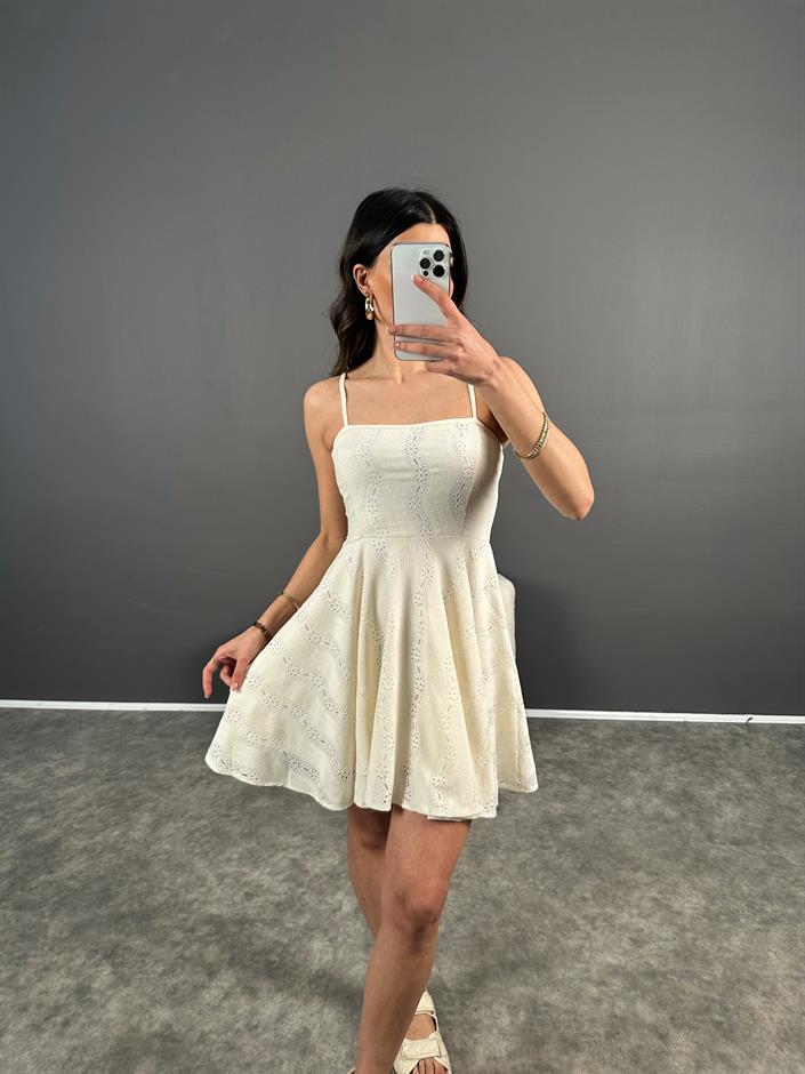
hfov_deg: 56.8
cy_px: 537
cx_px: 402
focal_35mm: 24
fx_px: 744
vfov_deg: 71.6
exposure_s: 1/121
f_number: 1.78
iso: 125
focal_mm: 6.86
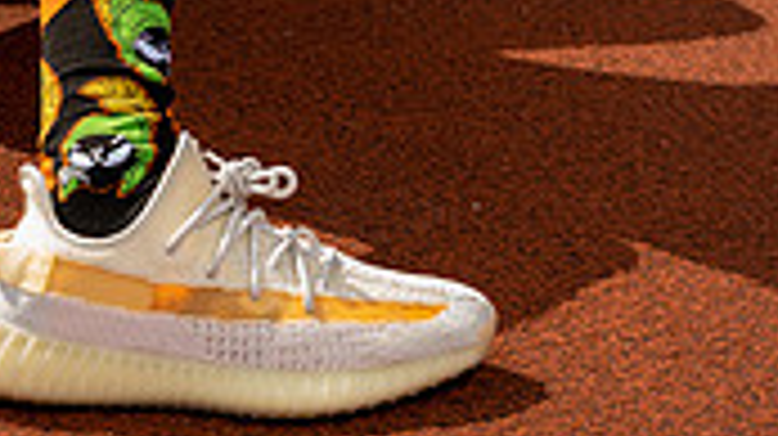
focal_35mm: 153
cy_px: -517
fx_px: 3154
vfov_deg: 7.5
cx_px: 166
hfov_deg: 14.0
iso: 100
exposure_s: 1/250
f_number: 5
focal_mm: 56
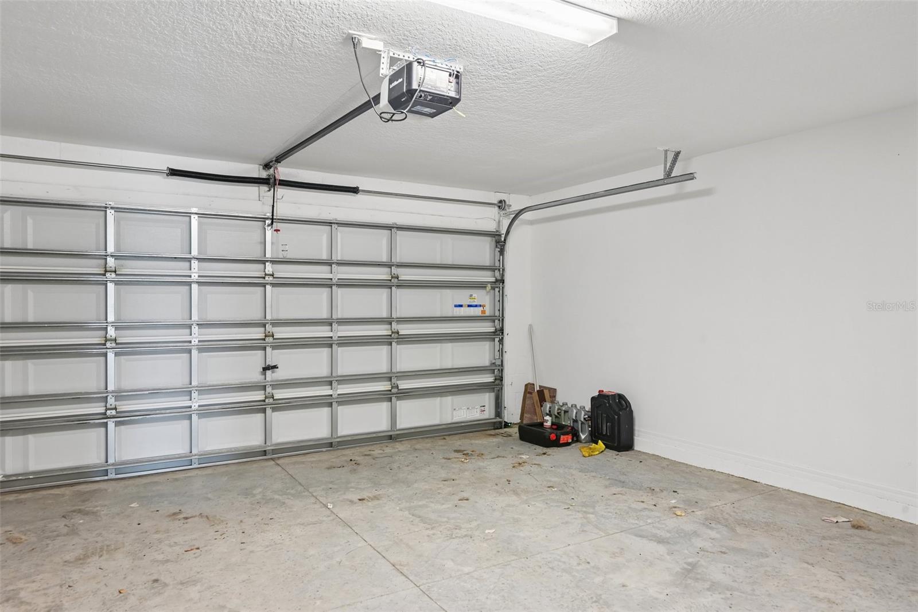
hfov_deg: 77.3
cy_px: 306
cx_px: 459
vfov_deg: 56.1
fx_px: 574
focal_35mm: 22
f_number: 8
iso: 400
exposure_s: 1/5
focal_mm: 22.5
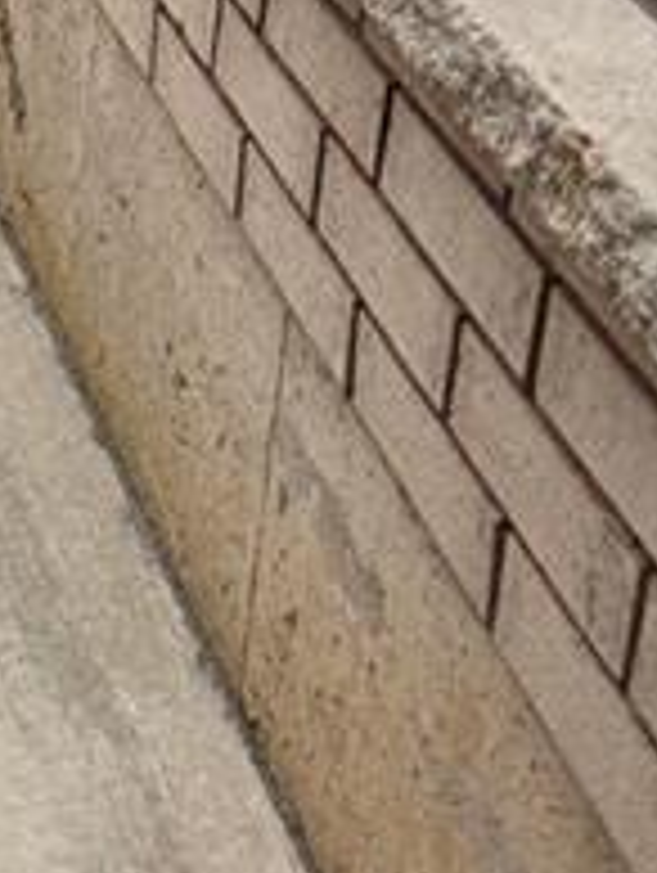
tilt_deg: -13.2
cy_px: -387
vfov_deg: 18.5
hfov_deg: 13.5
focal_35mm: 95
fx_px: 2399
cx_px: -621
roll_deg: -2.8
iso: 100
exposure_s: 1/1046
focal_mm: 6.76
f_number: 1.78
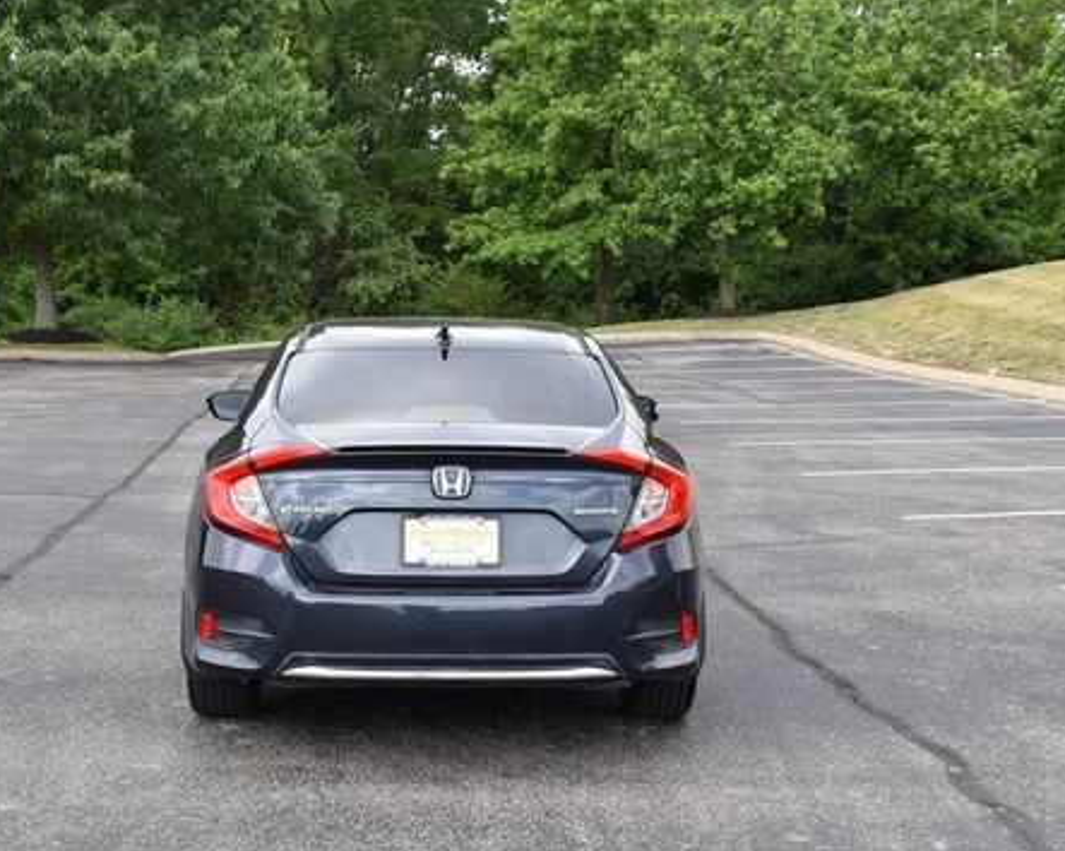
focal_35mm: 57
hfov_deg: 33.0
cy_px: 412
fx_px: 1796
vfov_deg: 26.7
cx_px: 469
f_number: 7.1
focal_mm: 28
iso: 200
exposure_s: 1/250
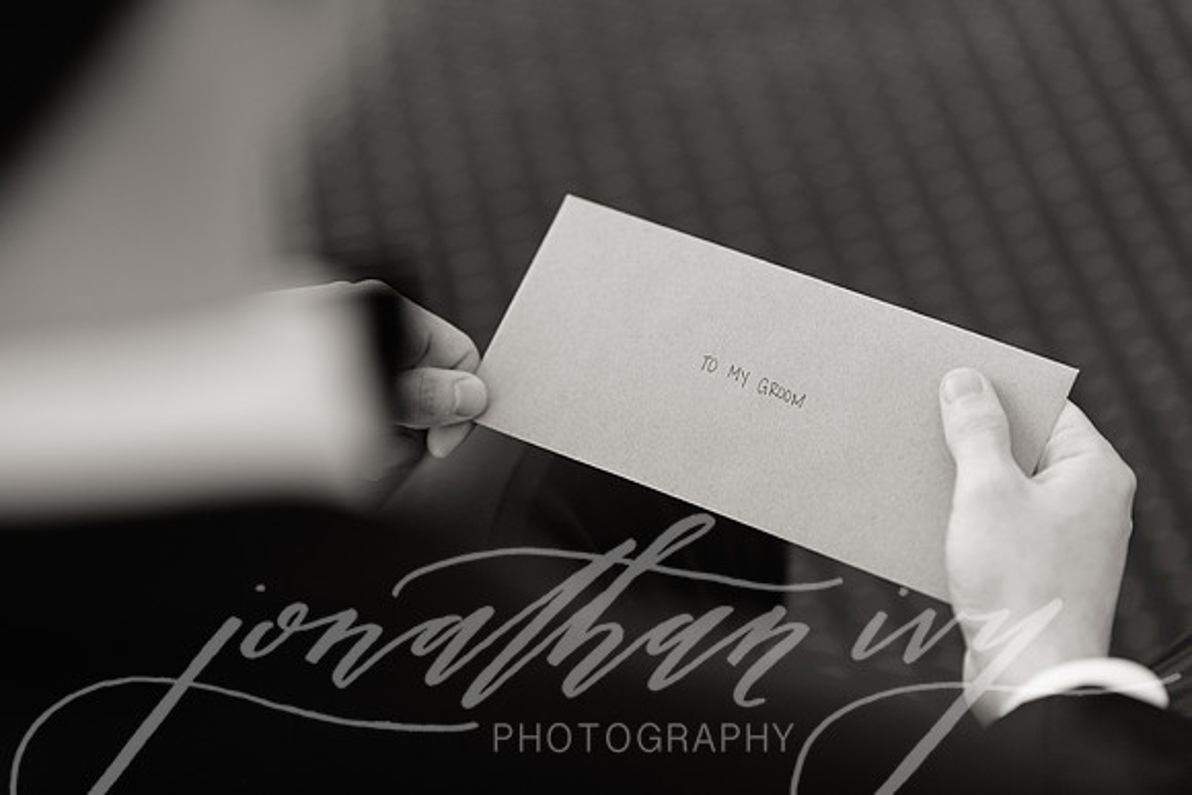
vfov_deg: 16.1
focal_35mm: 85
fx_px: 2815
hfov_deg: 23.9
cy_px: 398
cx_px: 596
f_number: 2.2
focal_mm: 85
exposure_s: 1/640
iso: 400
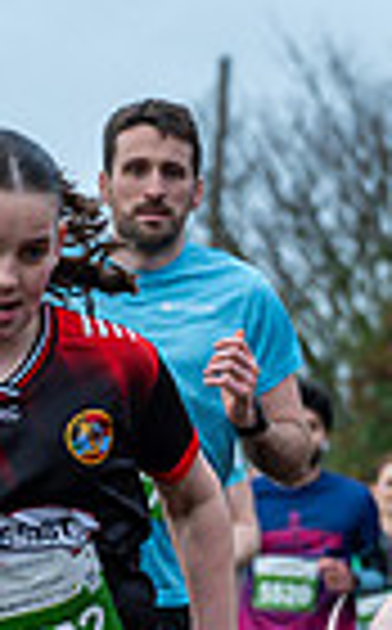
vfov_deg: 7.1
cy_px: 574
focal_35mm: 296
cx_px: 617
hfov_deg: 4.4
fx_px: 5081
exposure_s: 1/1250
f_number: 2.8
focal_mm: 70
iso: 360
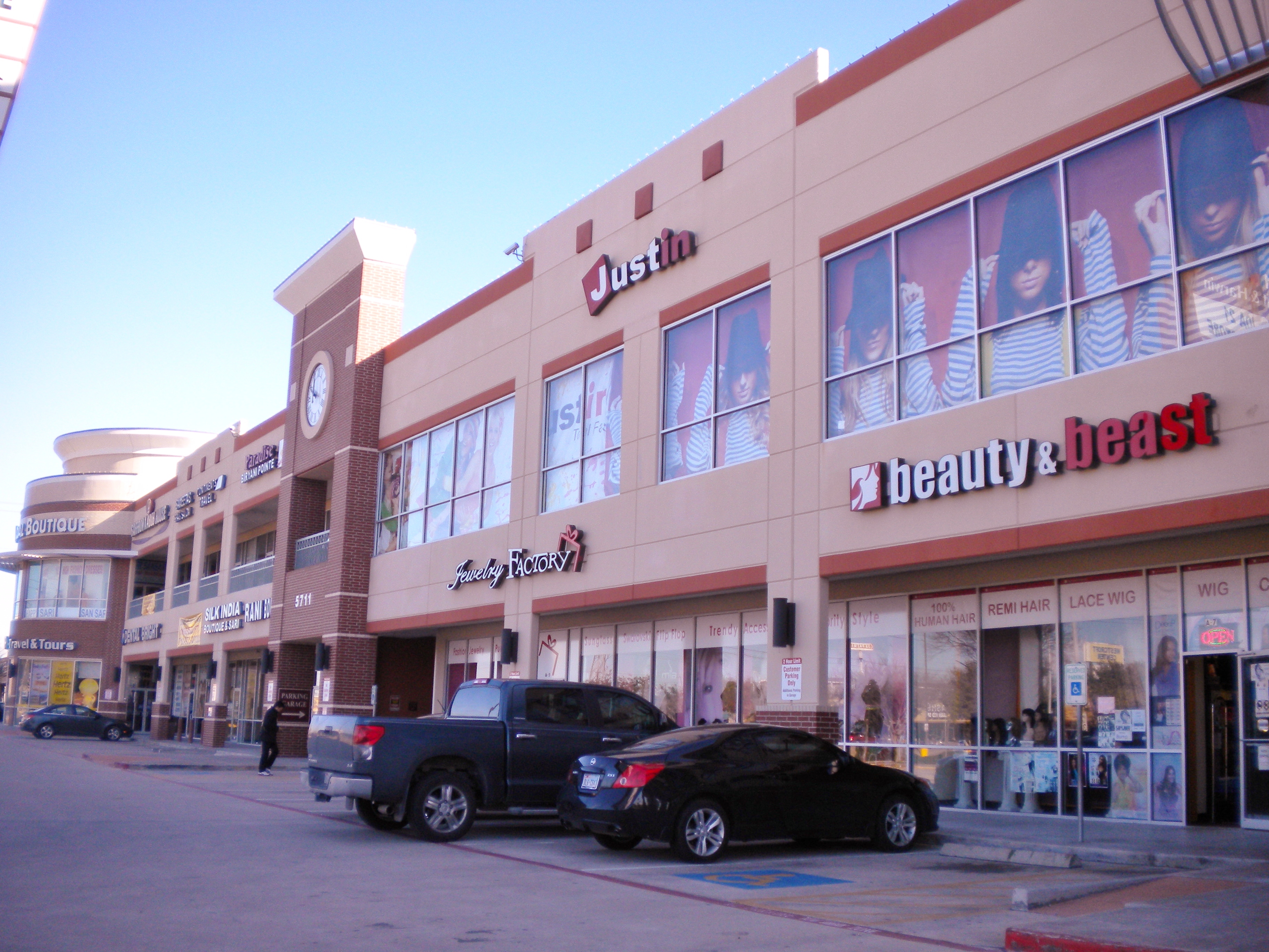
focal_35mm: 35
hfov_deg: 52.6
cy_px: 476
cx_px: 634
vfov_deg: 40.7
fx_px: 1283
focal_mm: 6.3
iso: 84
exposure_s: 1/527
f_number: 3.1
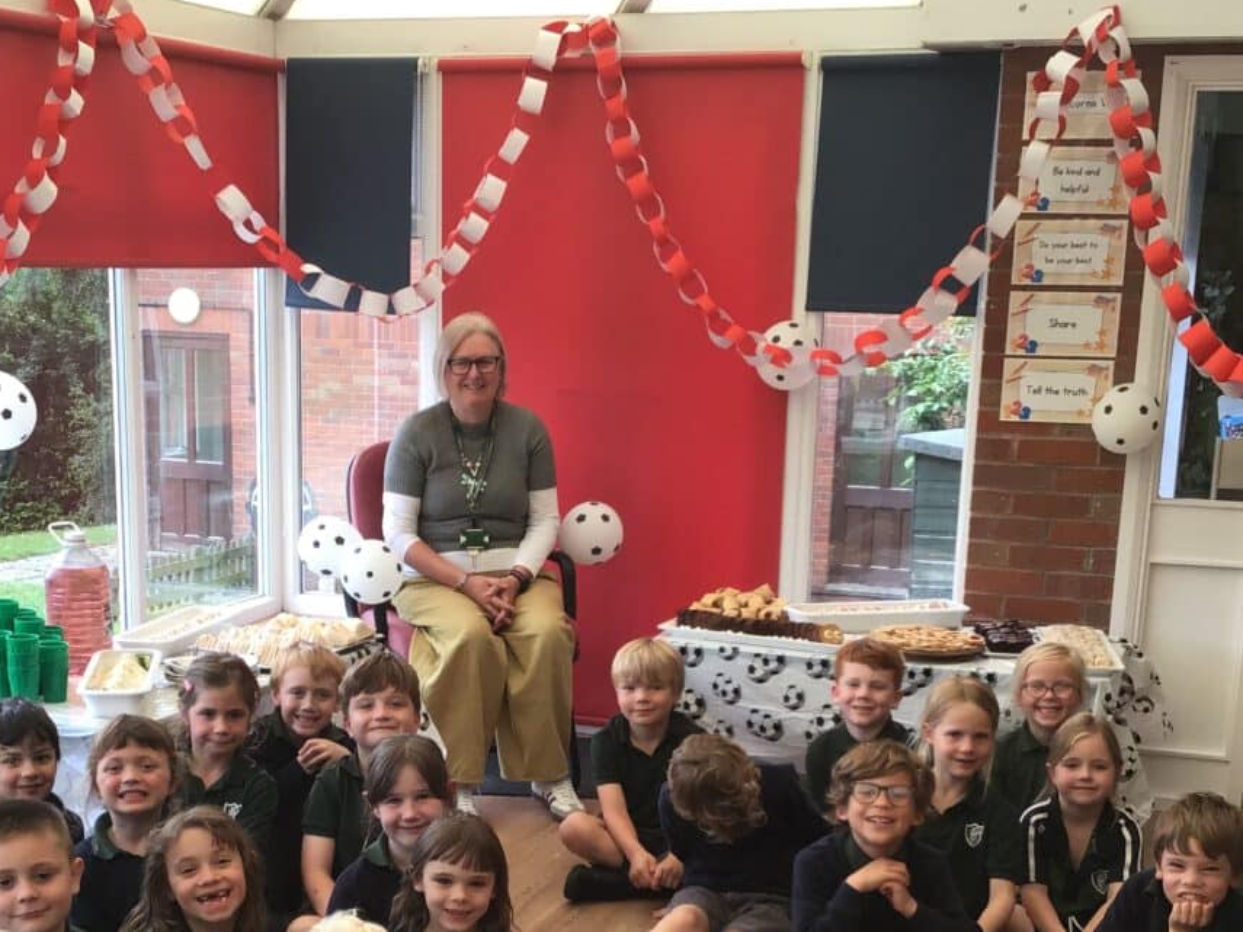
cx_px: 499
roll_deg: -1.3
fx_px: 2082
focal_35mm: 58
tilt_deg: -14.3
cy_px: 769
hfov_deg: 33.1
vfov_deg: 24.7
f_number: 2.4
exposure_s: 1/100
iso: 32
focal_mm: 3.3
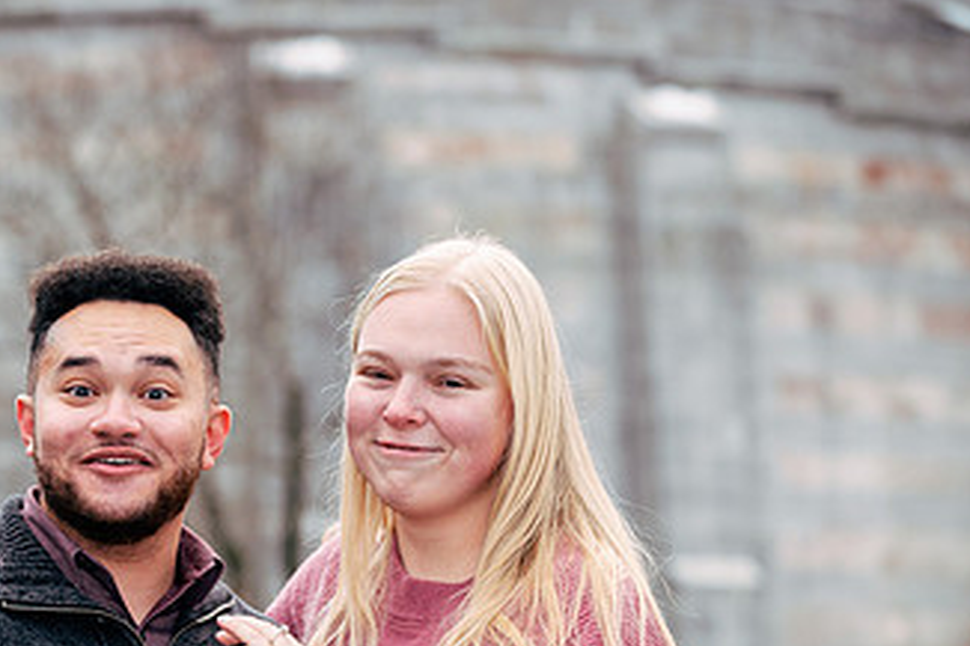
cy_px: 569
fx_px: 5278
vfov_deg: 7.0
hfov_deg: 10.5
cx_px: 184
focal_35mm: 196
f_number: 5
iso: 250
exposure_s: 1/400
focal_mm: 110
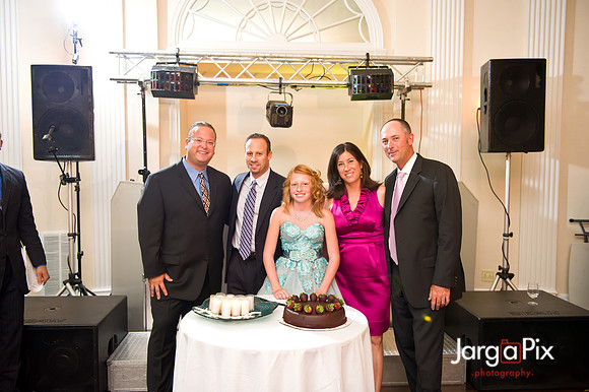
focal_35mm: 32
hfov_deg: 58.7
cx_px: 294
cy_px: 196
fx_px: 523
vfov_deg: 41.1
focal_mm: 32
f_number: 3.2
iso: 1600
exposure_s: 1/125
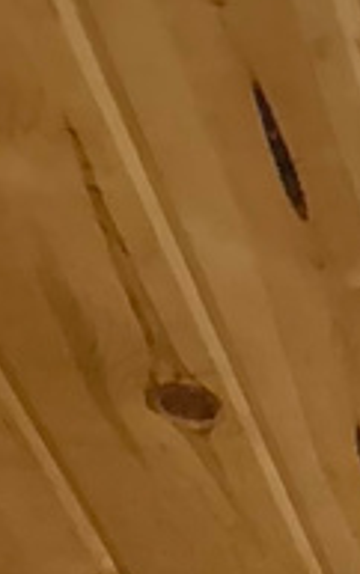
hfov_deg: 5.1
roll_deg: +0.7
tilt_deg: -1.7
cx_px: 1619
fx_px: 3430
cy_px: 2156
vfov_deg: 7.4
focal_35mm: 219
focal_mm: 5.7
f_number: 1.5
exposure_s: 1/40
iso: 400
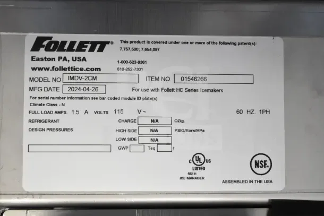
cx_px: 162
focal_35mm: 68
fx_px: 608
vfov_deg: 20.2
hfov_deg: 29.9
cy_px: 108
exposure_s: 1/80
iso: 2500
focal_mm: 45
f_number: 5
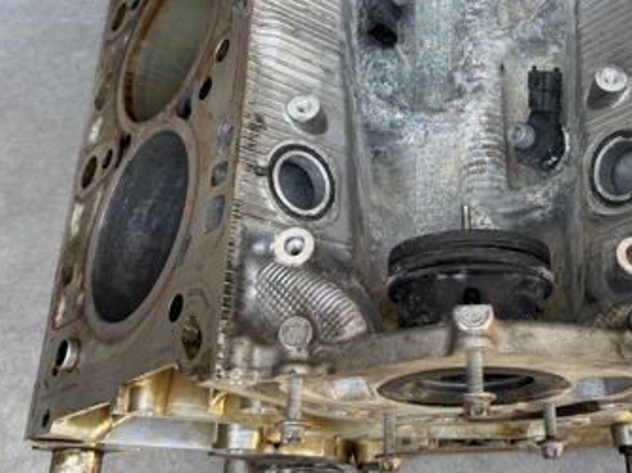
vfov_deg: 30.8
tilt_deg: -58.5
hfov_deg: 40.3
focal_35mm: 46
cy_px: 100
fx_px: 839
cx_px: 458
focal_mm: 6.76
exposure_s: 1/276
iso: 64
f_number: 1.78
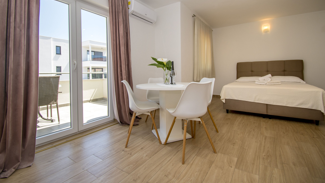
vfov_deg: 66.4
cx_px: 165
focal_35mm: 16
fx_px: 138
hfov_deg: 99.4
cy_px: 73
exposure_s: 1/125
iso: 180
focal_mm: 10
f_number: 5.6
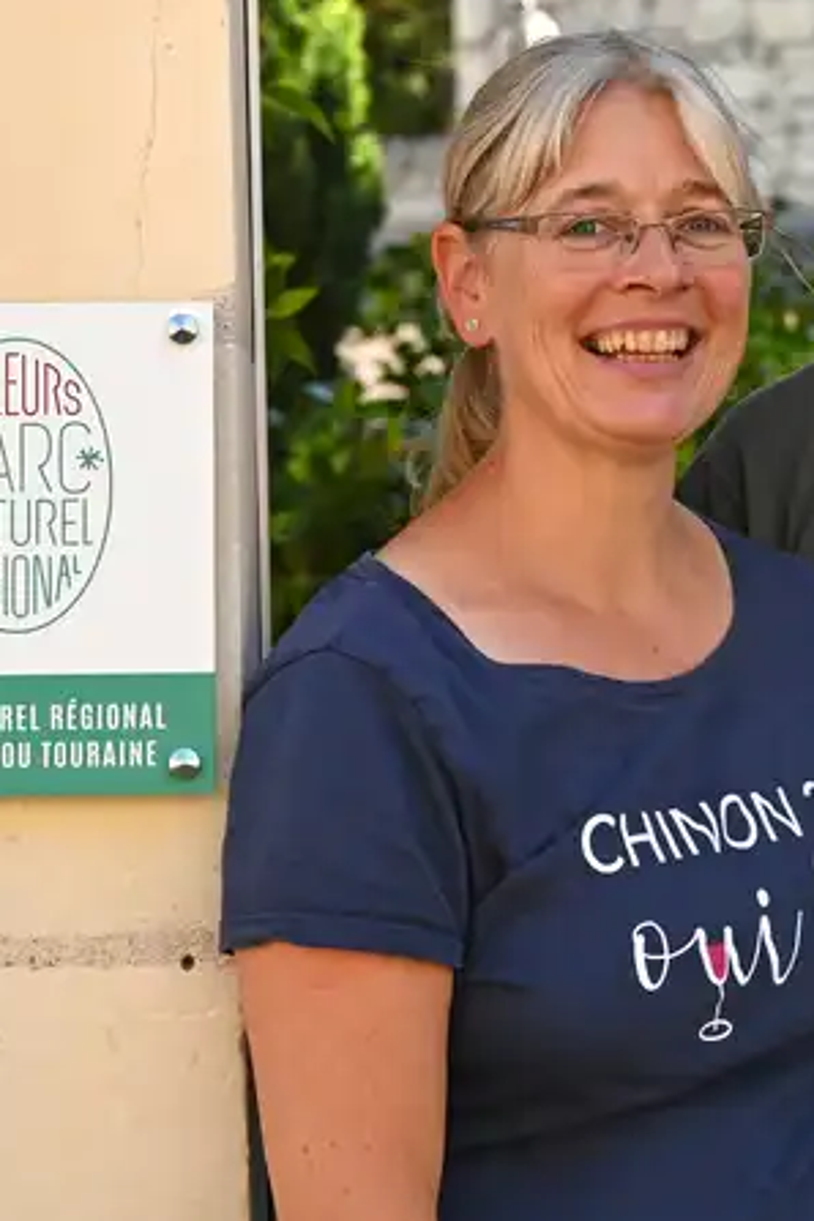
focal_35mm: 126
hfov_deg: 10.8
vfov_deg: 16.2
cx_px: 716
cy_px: 400
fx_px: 4273
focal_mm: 55
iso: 500
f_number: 5
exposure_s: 1/800
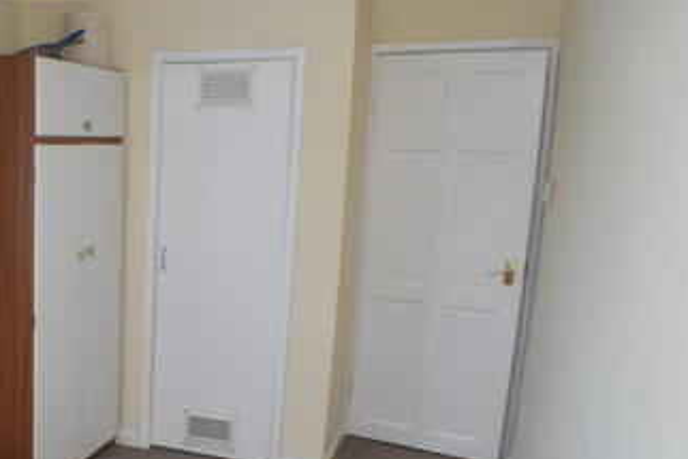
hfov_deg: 33.4
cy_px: 343
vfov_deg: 24.4
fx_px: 1052
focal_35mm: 55
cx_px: 12
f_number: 6.3
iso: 400
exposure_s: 1/160
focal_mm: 18
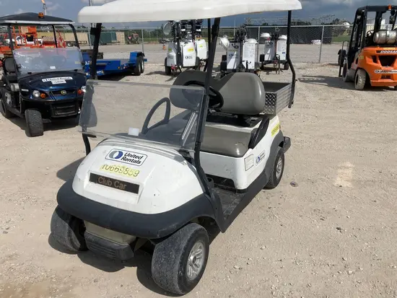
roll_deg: -0.1
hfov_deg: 63.4
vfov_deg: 49.8
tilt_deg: -20.9
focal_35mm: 28
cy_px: 149
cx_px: 198
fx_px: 321
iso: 32
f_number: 1.8
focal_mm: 3.99
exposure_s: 1/5405
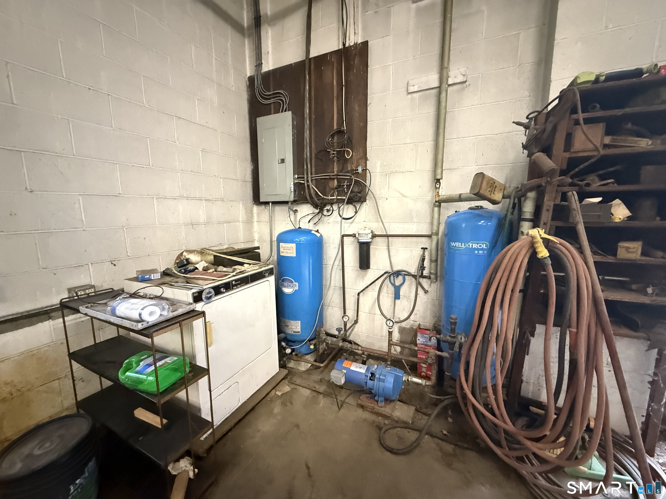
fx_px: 269
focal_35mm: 14
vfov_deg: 85.7
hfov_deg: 102.1
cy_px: 250
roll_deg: -0.1
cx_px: 333
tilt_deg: -7.1
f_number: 2.2
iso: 1600
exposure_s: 1/30
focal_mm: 2.22
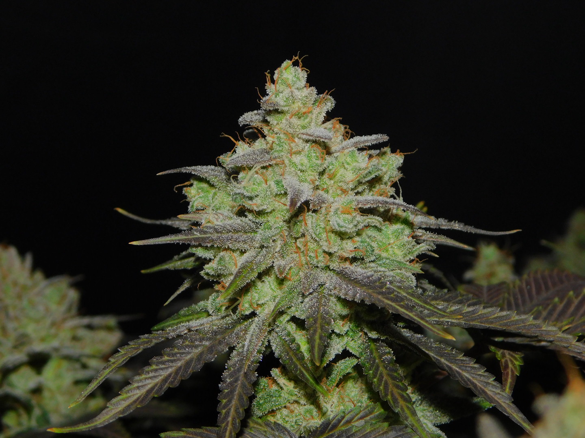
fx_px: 1352
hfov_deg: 24.4
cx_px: 292
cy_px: 219
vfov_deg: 18.4
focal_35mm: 80
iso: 200
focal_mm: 14.2
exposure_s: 1/60
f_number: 8.8
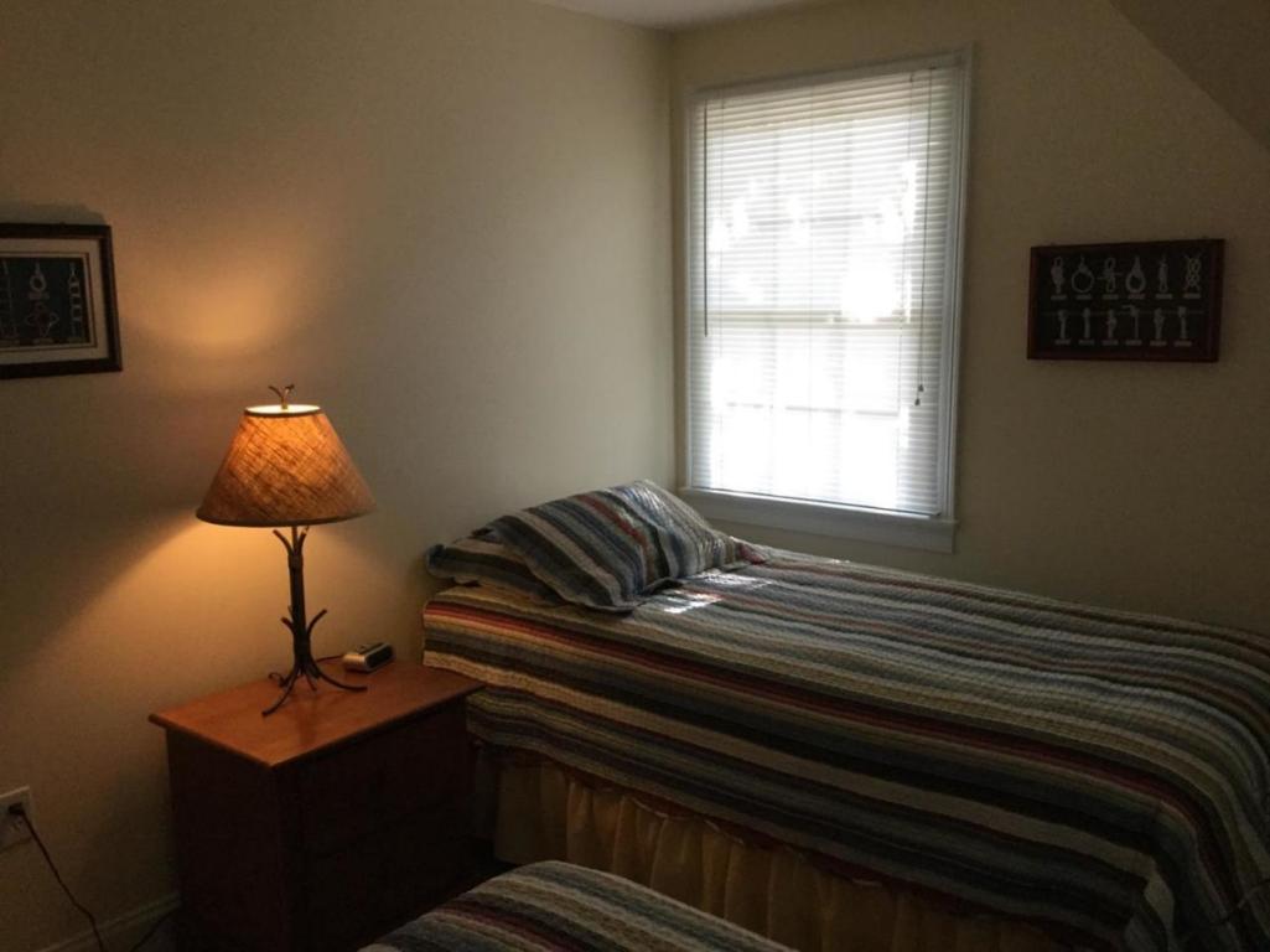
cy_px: 476
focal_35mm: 31
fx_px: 1137
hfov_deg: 58.4
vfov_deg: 45.4
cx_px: 635
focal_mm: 3.3
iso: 50
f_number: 2.4
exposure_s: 1/30
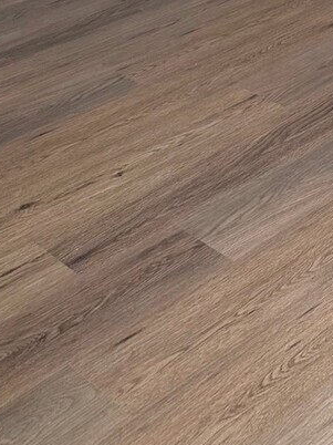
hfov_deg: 16.2
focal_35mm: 86
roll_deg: +0.4
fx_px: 1104
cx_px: 441
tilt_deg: -5.9
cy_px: -337
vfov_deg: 18.3
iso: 64
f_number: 1.78
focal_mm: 6.86
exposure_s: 1/133
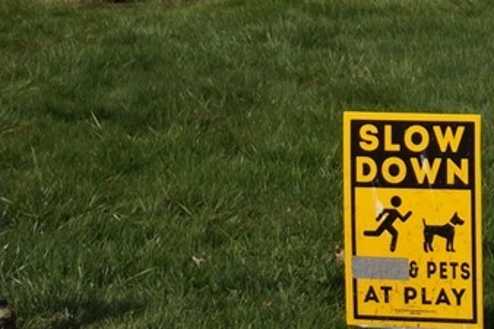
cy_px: -391
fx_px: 2688
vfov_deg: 6.7
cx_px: 748
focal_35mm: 196
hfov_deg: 10.2
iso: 100
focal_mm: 26
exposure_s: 1/1600
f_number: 4.5
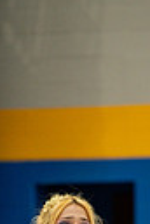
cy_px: 370
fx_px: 3600
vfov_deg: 3.6
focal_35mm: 576
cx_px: 49
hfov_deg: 2.4
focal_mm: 165
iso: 2000
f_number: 4
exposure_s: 1/500
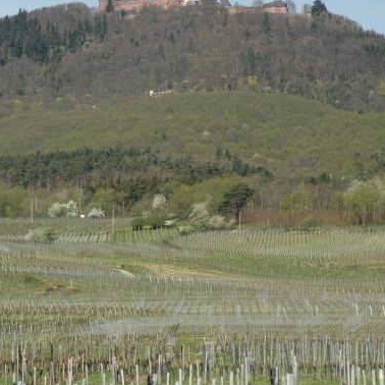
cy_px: 199
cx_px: 117
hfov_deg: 11.7
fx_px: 1875
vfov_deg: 11.7
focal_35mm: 149
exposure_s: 1/500
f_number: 11
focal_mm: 60
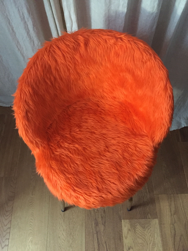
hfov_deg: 48.2
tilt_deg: -63.4
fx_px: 210
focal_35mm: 29
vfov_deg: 61.7
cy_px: 126
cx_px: 94
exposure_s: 1/17
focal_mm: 4.15
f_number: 2.2
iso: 500
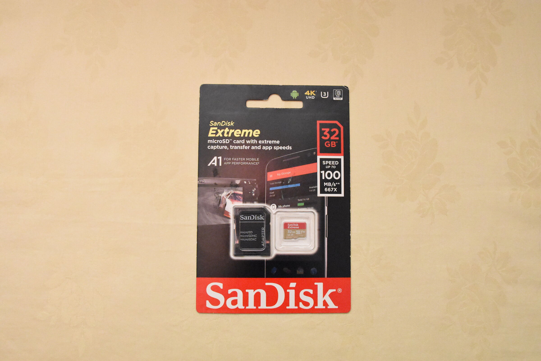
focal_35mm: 36
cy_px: 180
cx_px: 270
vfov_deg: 36.9
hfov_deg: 53.1
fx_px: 541
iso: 12800
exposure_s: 1/60
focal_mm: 24
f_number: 8
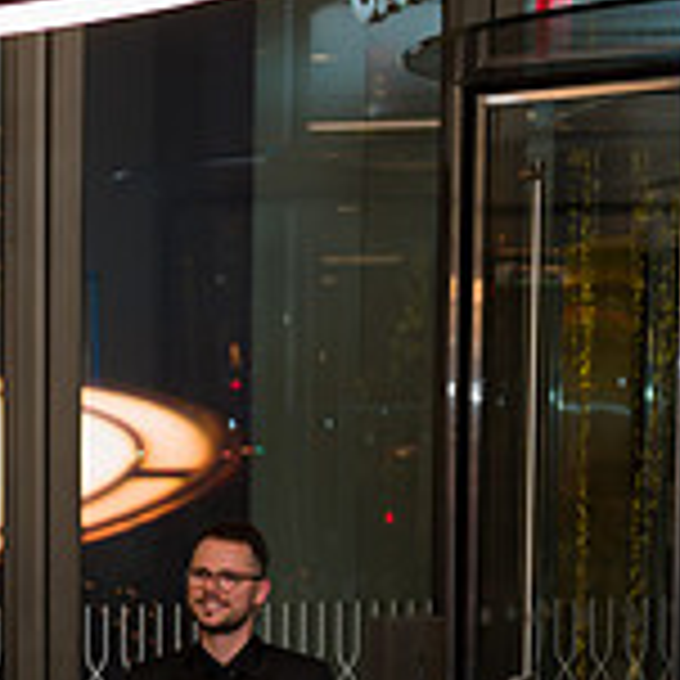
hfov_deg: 11.3
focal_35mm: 147
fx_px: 3267
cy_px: 779
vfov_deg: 11.7
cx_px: -410
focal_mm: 45
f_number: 3.2
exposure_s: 1/160
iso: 400
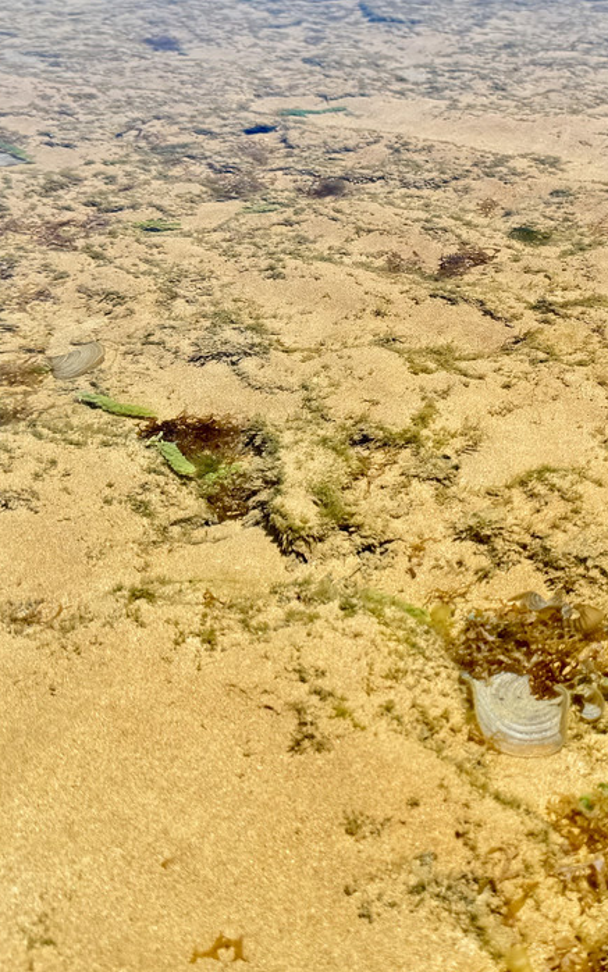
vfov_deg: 38.7
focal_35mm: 52
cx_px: 524
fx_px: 1378
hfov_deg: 24.3
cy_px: 400
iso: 80
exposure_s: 1/2833
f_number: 1.78
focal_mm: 6.76
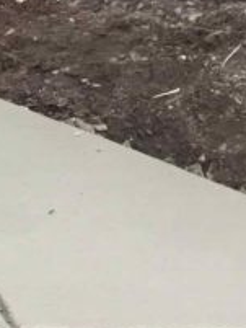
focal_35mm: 158
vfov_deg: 12.5
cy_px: 140
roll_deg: +0.7
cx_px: -556
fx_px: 1496
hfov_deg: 7.8
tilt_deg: -23.2
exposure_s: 1/30
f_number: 2.4
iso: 64
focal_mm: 3.3
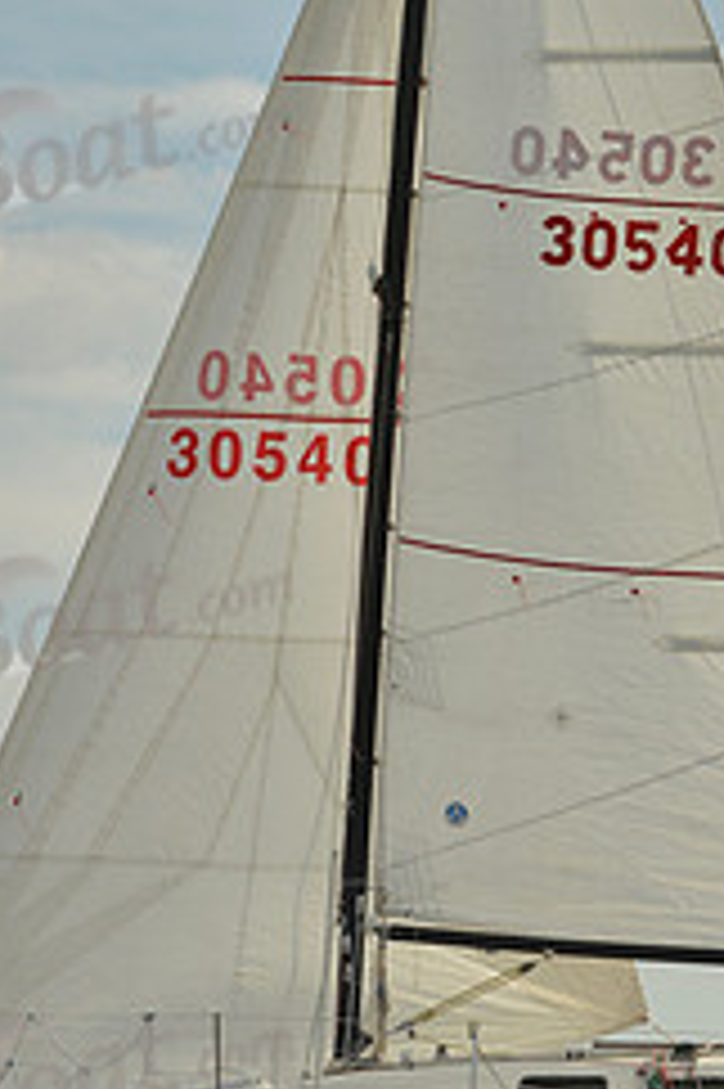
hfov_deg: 8.2
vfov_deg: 12.2
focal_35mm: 168
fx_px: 5075
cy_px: 356
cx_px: 528
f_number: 8
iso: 200
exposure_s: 1/1000
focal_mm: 70
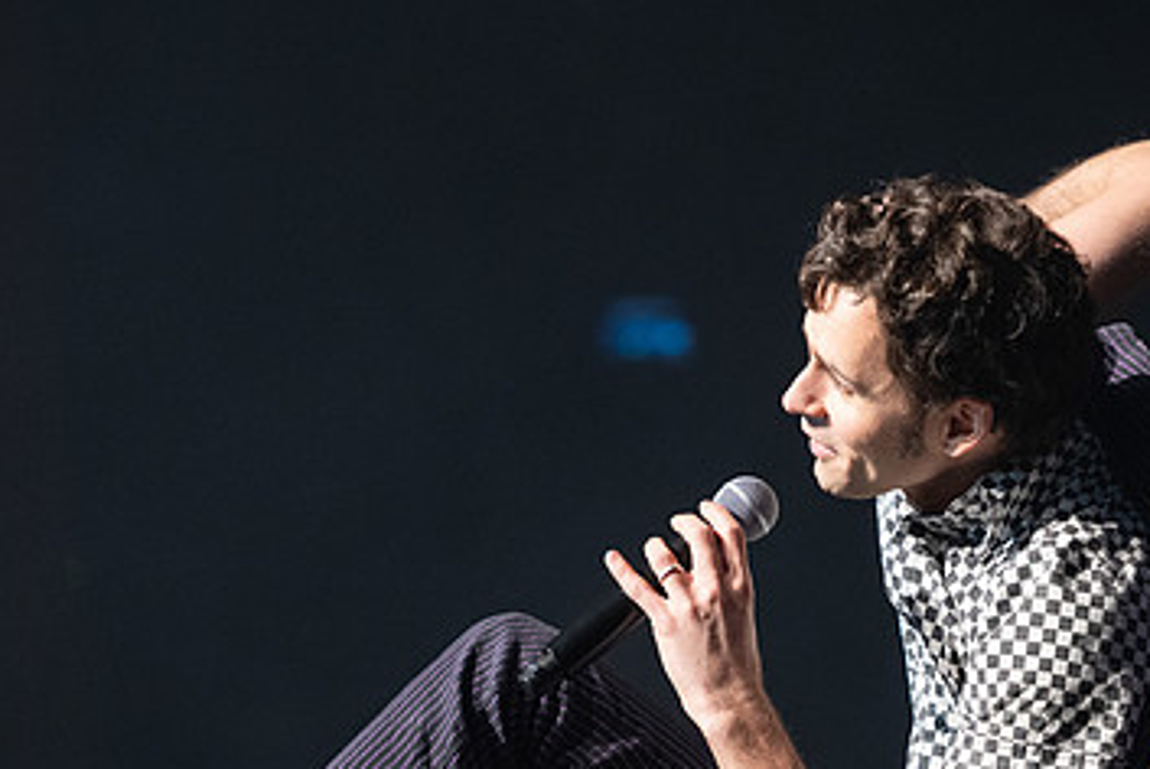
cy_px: 718
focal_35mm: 309
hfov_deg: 6.7
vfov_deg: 4.5
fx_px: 9879
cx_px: 802
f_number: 2.8
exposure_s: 1/400
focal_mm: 150
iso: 1600
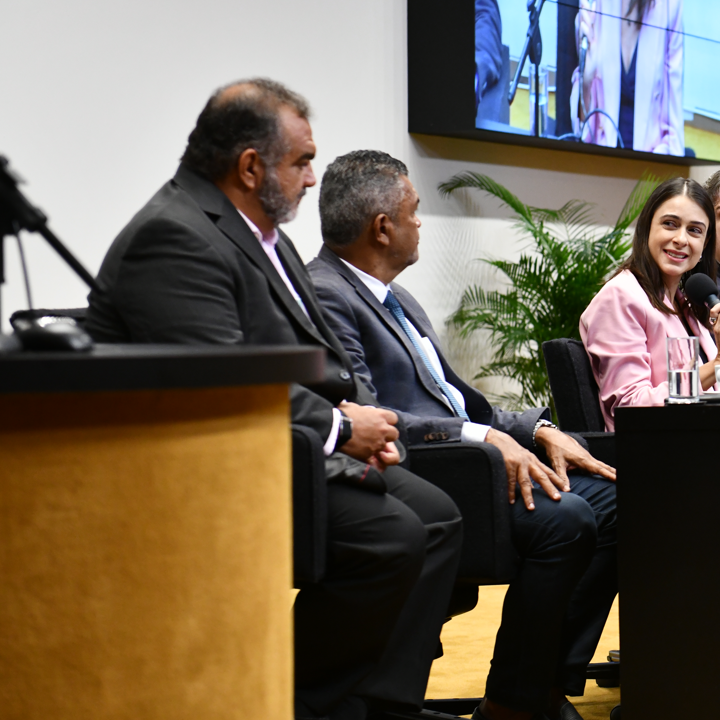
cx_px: 675
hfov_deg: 14.5
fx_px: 2800
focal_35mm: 119
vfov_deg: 14.6
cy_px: 282
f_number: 3.5
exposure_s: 1/80
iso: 2000
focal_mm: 70
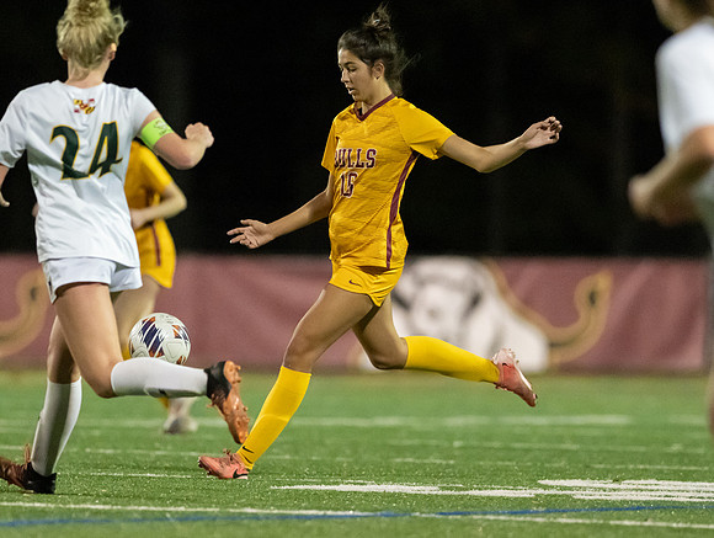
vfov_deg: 3.0
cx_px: 343
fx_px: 10224
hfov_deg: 4.0
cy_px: 287
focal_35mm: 495
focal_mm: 300
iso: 16000
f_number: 2.8
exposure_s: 1/1000
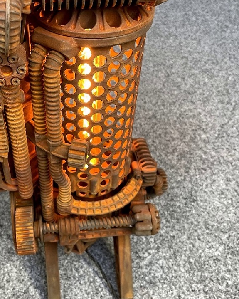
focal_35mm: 40
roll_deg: +1.0
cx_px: 66
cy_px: 125
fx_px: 354
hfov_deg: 36.6
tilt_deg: -42.2
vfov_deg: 45.6
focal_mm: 4.2
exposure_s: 1/118
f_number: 1.6
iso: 125
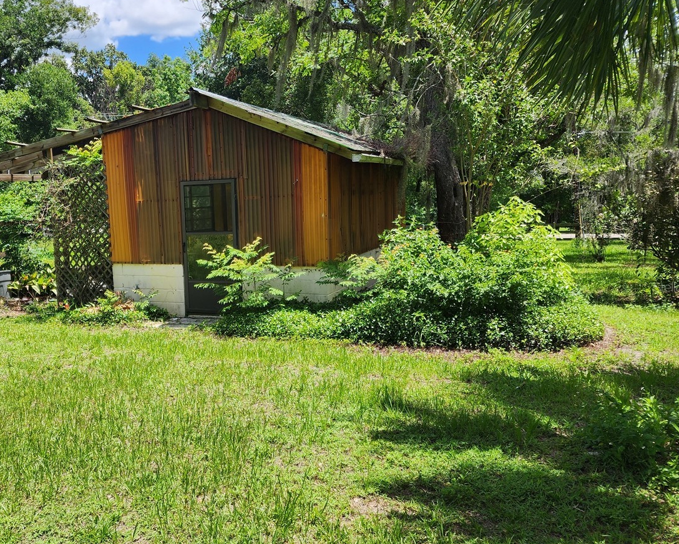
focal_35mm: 33
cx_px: 213
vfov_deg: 44.5
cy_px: 287
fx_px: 663
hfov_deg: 52.9
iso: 12
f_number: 1.8
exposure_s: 1/677
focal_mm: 6.4
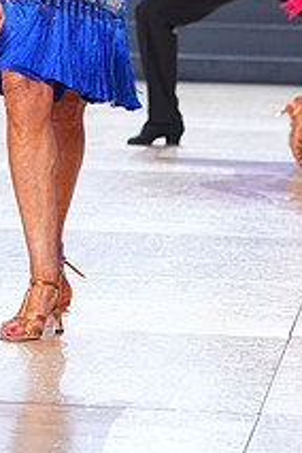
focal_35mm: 272
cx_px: -50
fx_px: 3422
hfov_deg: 5.0
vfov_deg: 7.5
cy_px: -151
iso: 1600
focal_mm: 100
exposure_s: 1/400
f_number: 4
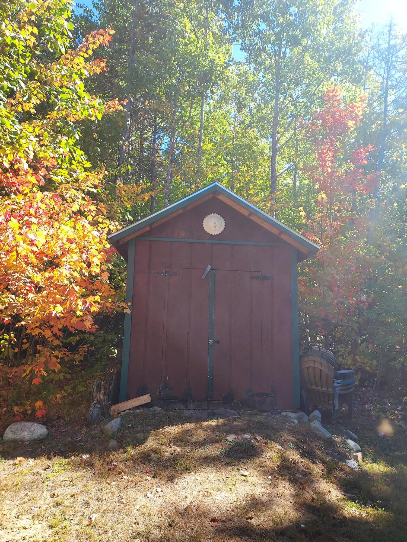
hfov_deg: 56.8
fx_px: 376
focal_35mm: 24
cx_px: 204
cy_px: 271
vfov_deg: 71.6
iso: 40
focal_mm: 4.6
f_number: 1.8
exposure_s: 1/223
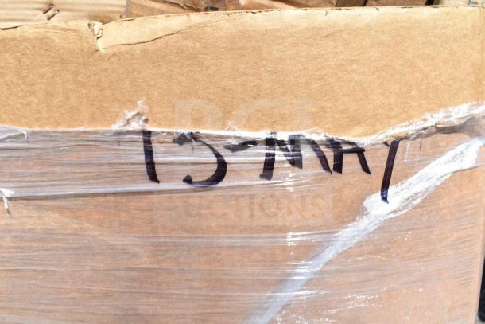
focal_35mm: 32
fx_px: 424
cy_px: 162
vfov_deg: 41.7
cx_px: 242
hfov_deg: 59.5
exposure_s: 1/250
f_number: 8
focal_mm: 21
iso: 200
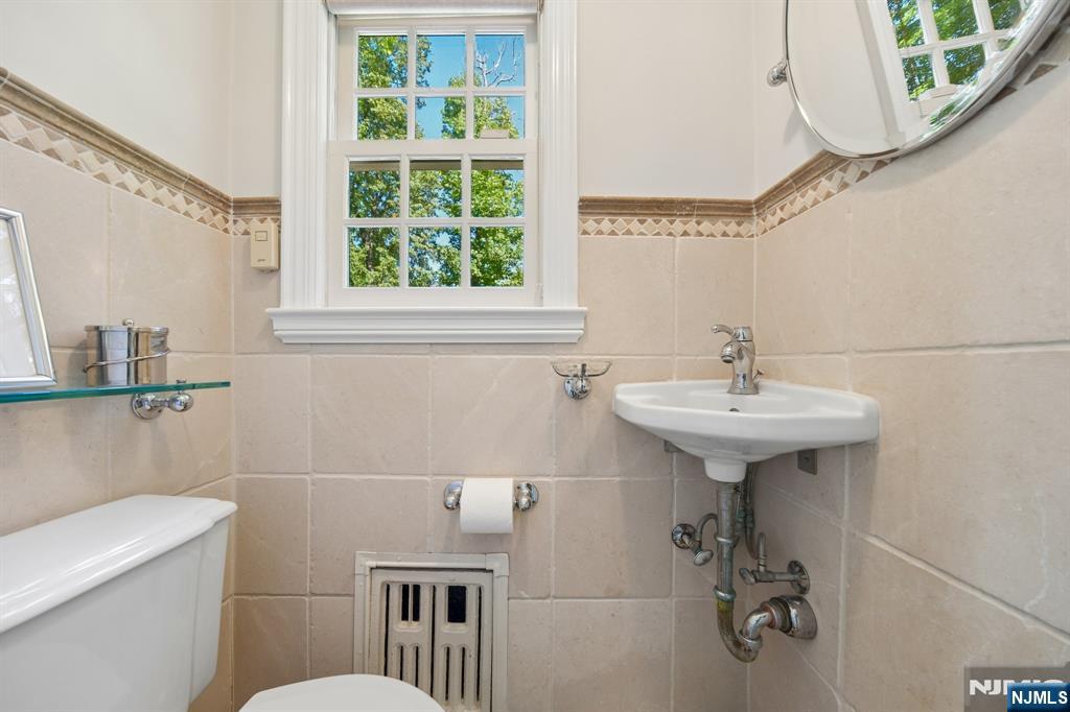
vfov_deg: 90.0
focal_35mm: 12
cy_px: 356
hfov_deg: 112.6
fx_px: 357
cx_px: 535
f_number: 5.6
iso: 160
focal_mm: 8
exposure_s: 1/8
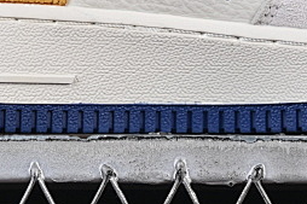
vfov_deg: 4.3
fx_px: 2719
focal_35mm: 319
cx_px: 256
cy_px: -138
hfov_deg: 6.5
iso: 160
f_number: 8
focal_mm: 50
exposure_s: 1/80
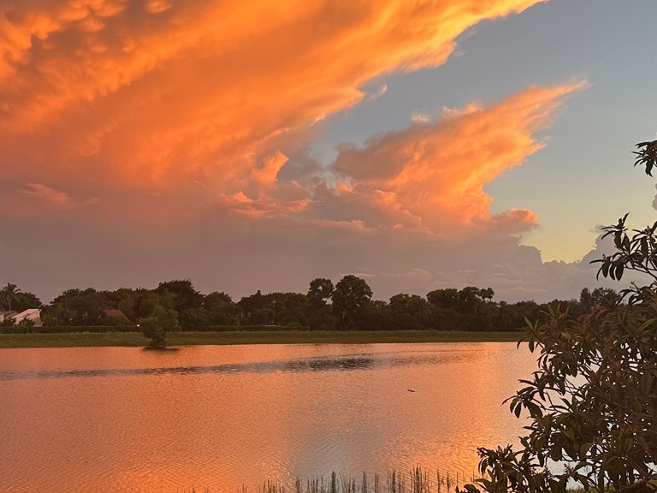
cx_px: 198
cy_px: 227
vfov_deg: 29.1
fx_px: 949
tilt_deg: +6.1
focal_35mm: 50
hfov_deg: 37.6
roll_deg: -0.2
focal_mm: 6.86
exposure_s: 1/133
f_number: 1.78
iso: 64
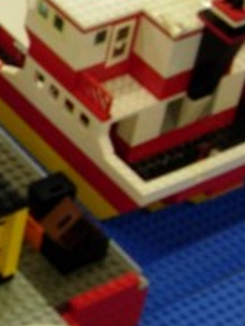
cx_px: -195
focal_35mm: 167
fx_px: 1572
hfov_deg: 8.6
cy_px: 77
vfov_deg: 11.8
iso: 64
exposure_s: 1/6.7
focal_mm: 7.8
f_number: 2.8
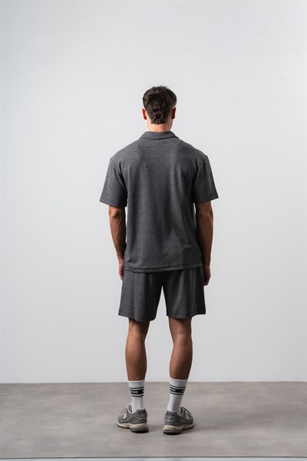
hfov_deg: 19.5
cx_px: 154
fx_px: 895
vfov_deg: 28.8
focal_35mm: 70
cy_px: 230
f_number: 10
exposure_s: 1/125
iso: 100
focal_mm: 70
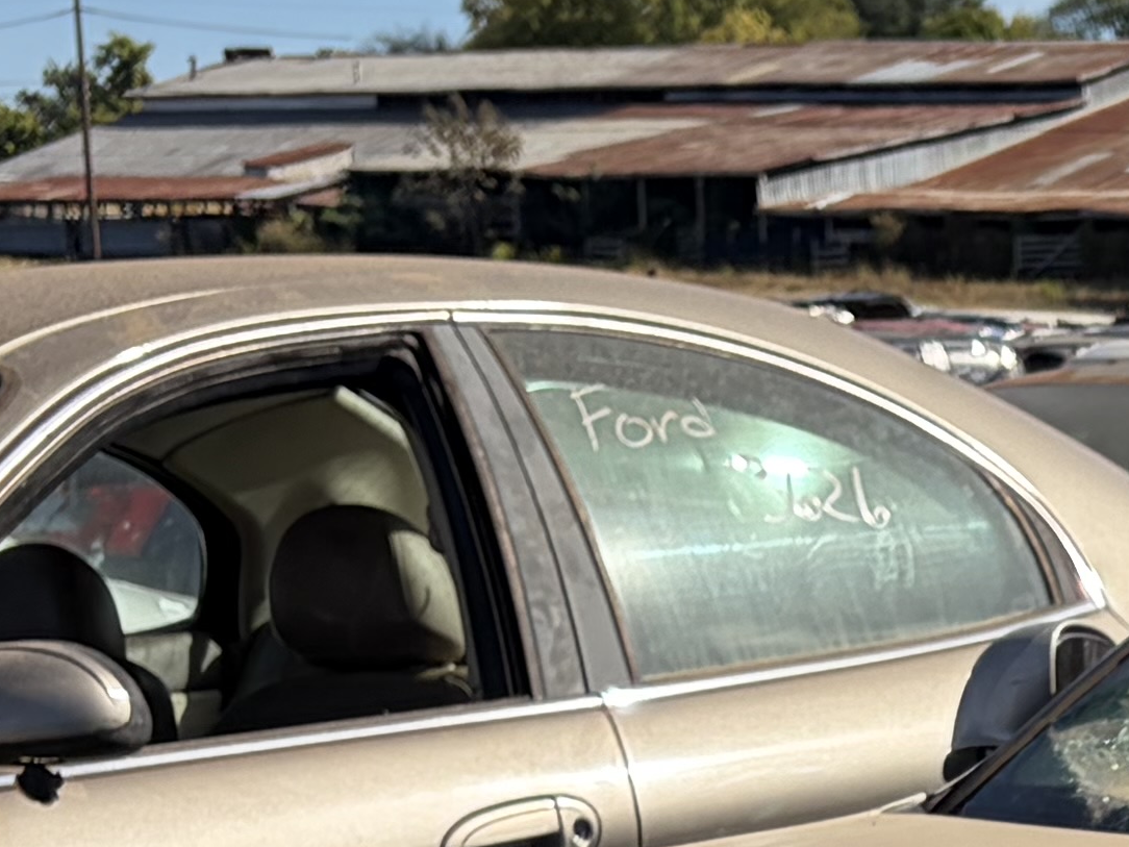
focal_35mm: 137
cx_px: 1501
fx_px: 4468
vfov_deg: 10.3
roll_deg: -1.3
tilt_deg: -14.2
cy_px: 1453
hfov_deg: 13.8
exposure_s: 1/4608
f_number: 1.6
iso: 64
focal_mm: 5.96
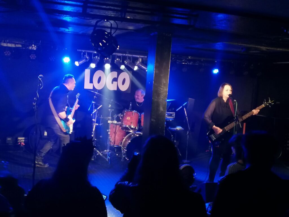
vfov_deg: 34.3
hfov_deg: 44.8
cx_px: 144
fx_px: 351
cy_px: 108
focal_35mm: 42
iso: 800
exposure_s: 1/16.7
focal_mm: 4.75
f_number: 1.8
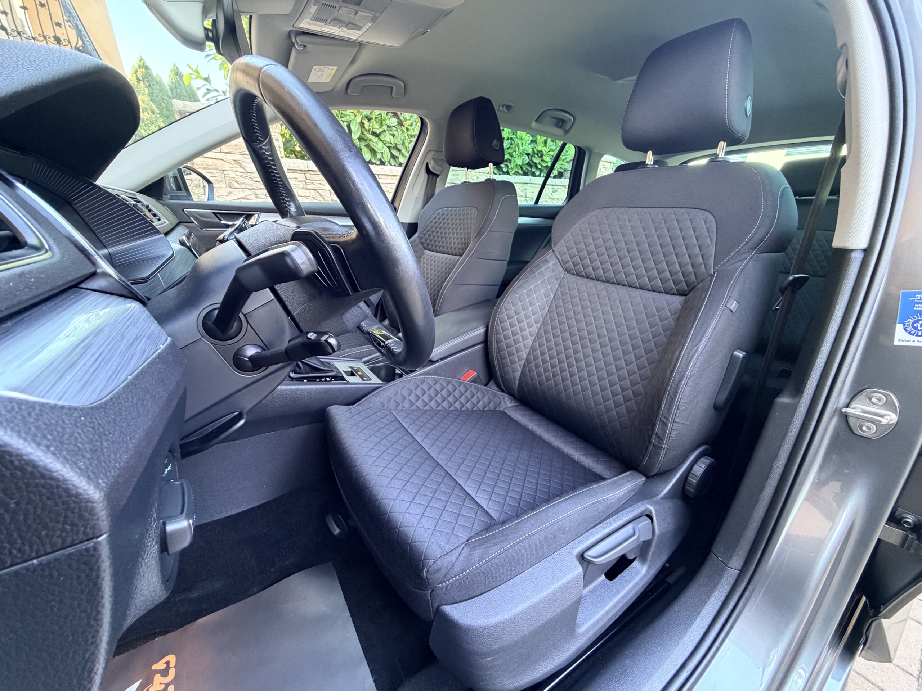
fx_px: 373
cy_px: 346
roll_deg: +0.0
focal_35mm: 14
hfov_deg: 102.1
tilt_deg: -19.7
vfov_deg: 85.7
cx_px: 461
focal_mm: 2.22
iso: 500
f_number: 2.2
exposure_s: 1/60
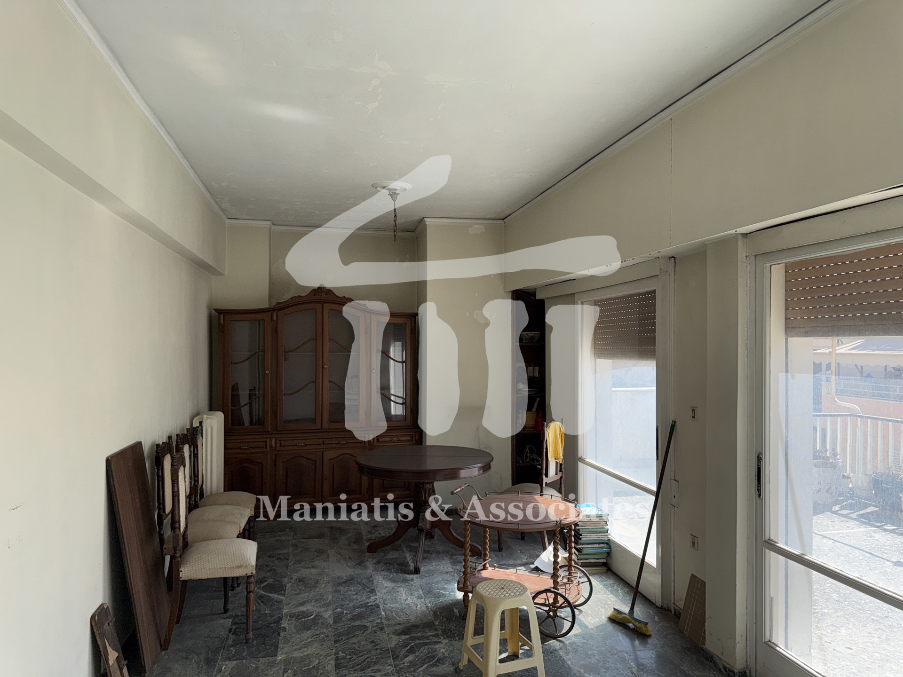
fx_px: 626
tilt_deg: +0.9
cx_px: 452
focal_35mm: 24
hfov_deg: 71.6
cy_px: 338
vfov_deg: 56.8
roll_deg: +0.3
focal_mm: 6.76
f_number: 1.78
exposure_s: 1/1261
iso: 50
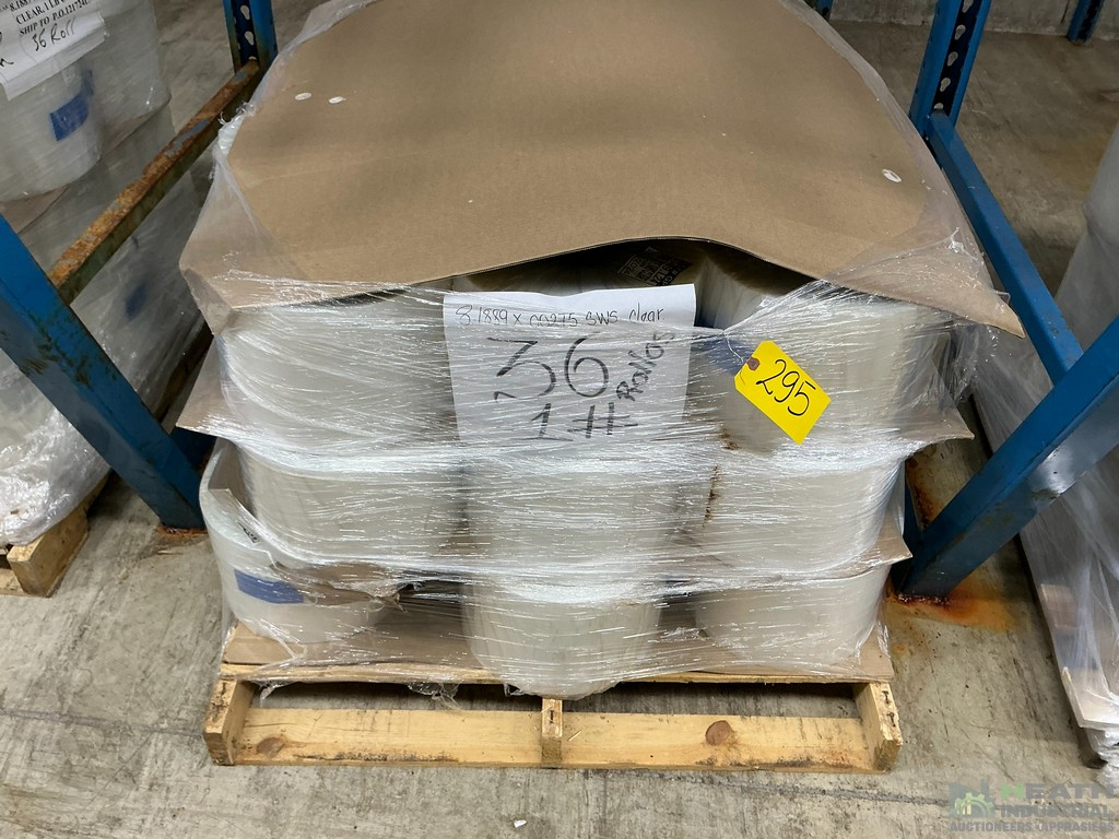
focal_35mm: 28
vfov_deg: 49.7
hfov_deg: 63.4
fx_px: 905
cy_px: 420
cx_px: 560
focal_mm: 3
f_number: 1.8
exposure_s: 1/60
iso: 100
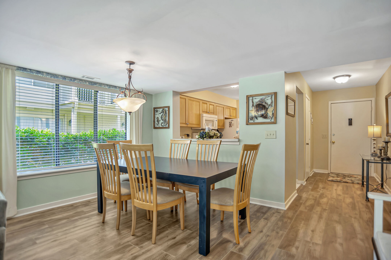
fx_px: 195
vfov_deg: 67.3
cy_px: 130
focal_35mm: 18
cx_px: 196
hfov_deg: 90.0
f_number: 4.5
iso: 400
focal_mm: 18
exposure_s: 1/30
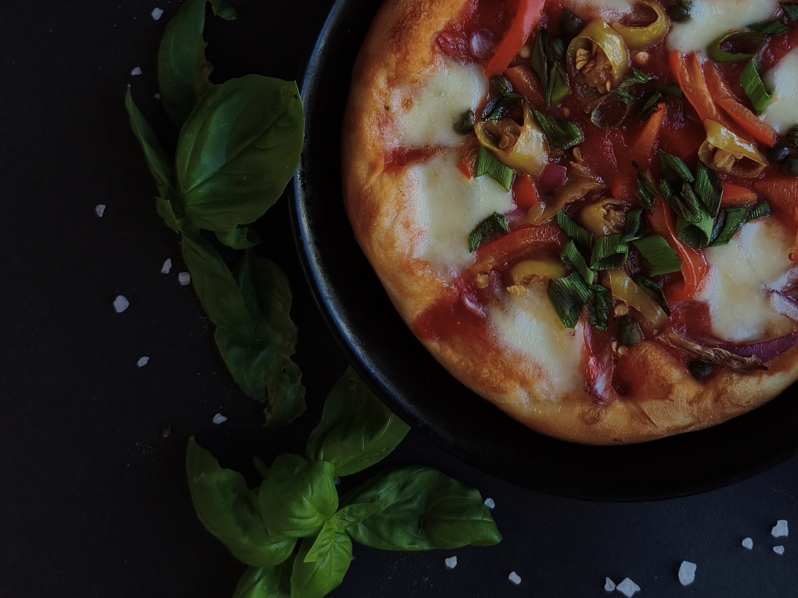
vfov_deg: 25.9
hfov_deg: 34.0
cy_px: 91
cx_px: 629
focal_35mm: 55
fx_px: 1268
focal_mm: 4.94
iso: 80
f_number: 1.5
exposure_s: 1/125
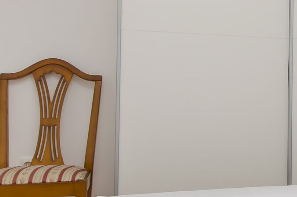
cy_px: 89
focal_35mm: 62
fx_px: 511
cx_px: 394
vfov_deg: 21.8
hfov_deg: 26.9
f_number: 7.1
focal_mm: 10
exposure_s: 1/100
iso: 100
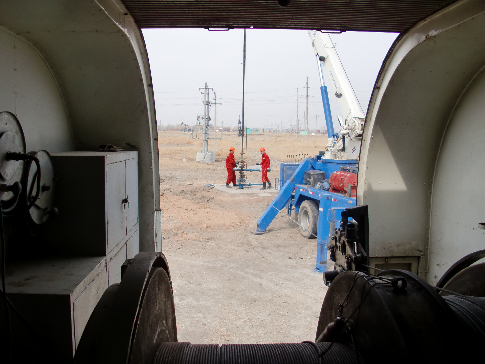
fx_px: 504
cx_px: 242
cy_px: 182
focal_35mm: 36
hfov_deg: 51.4
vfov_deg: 39.7
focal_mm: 6.3
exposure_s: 1/1000
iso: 64
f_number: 2.8
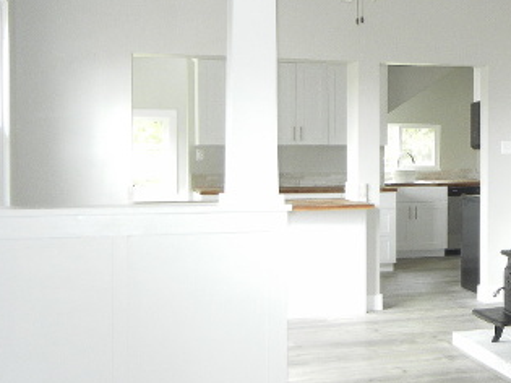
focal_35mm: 61
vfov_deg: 24.0
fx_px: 900
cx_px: 470
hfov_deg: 30.2
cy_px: 183
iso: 389
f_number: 3.5
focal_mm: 5.4
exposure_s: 1/30
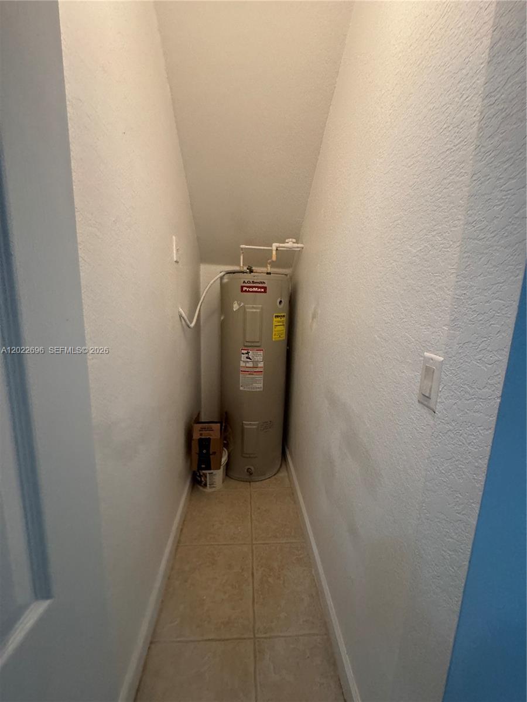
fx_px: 284
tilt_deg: -11.0
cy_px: 351
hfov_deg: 85.7
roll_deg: -2.0
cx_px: 264
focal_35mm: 14
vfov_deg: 102.1
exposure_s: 1/60
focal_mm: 2.22
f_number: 2.2
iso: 320
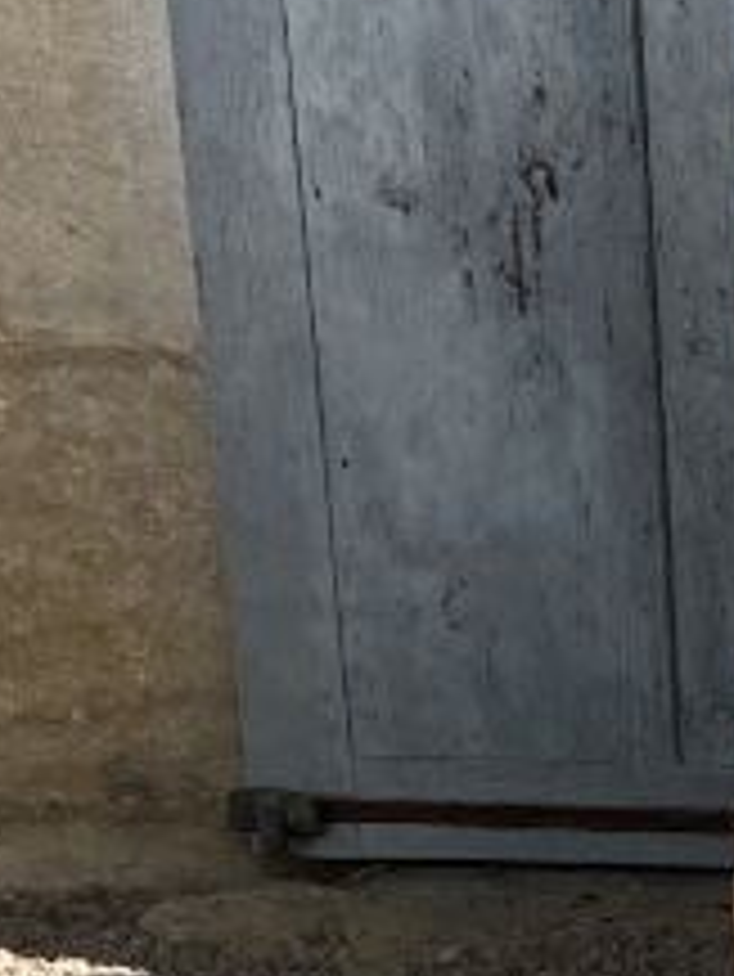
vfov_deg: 12.7
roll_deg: -3.6
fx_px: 4067
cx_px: 1594
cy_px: 1619
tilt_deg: -25.4
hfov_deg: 9.5
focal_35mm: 144
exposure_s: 1/1543
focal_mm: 4.25
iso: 32
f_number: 1.8
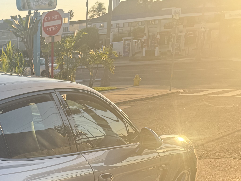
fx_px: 467
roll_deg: +4.7
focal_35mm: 67
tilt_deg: -20.4
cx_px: -85
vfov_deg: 20.1
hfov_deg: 24.6
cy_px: 235
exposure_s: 1/920
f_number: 1.78
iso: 100
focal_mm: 6.76
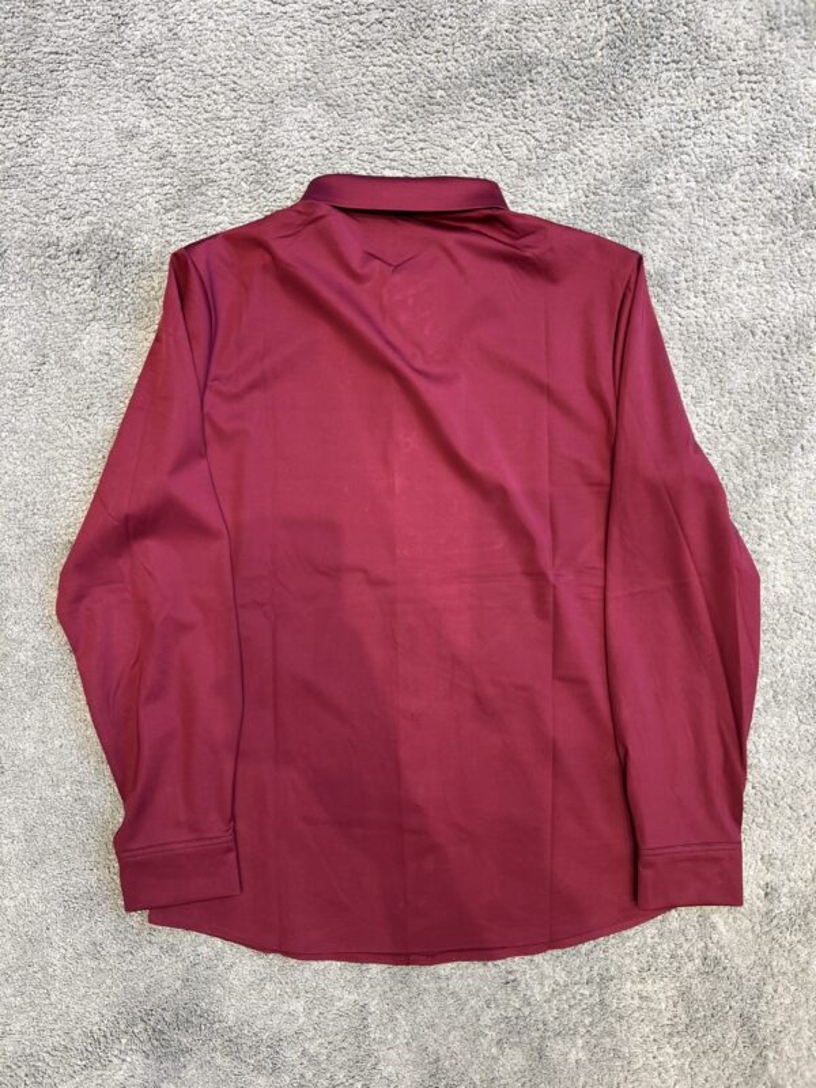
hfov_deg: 53.1
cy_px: 544
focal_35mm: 26
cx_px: 408
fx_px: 817
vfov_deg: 67.3
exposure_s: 1/100
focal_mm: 5.7
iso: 64
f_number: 1.5
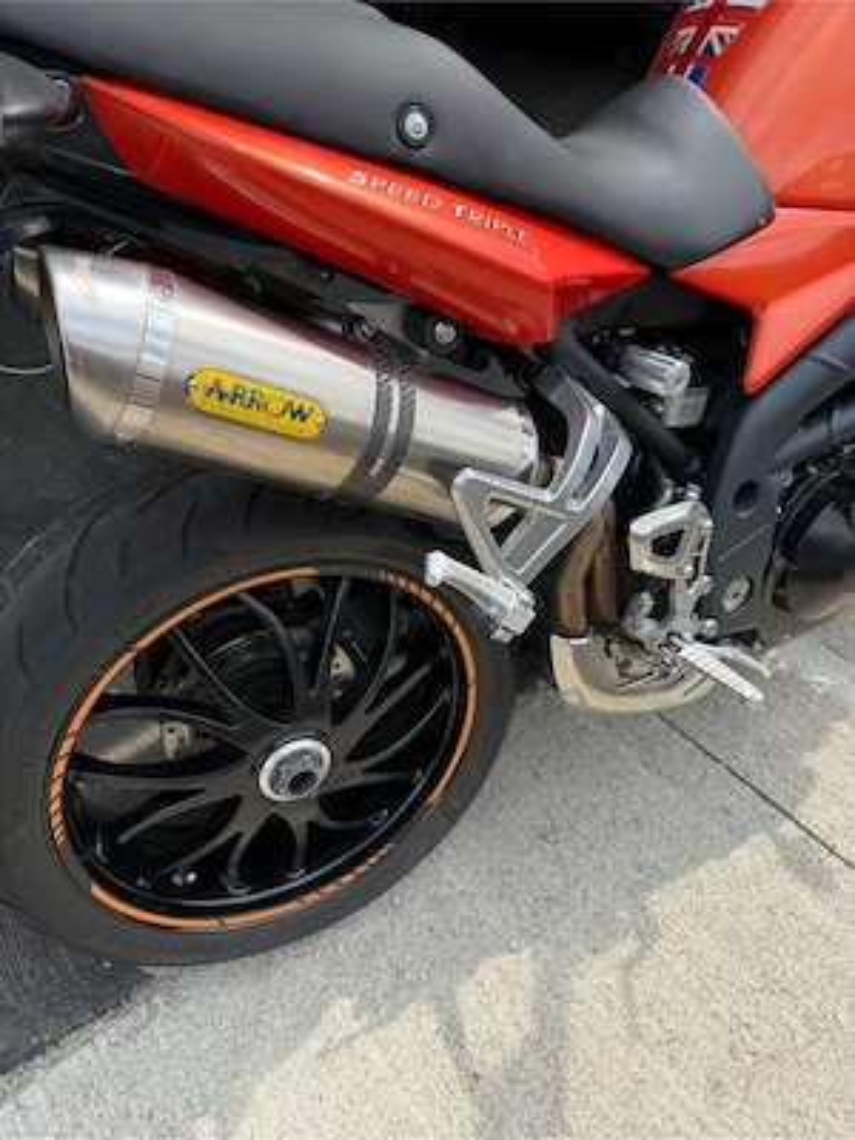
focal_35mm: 24
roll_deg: -2.2
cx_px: 428
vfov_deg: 71.6
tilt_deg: -43.7
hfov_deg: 56.8
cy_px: 570
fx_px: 790
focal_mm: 6.76
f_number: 1.78
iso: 80
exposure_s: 1/1385
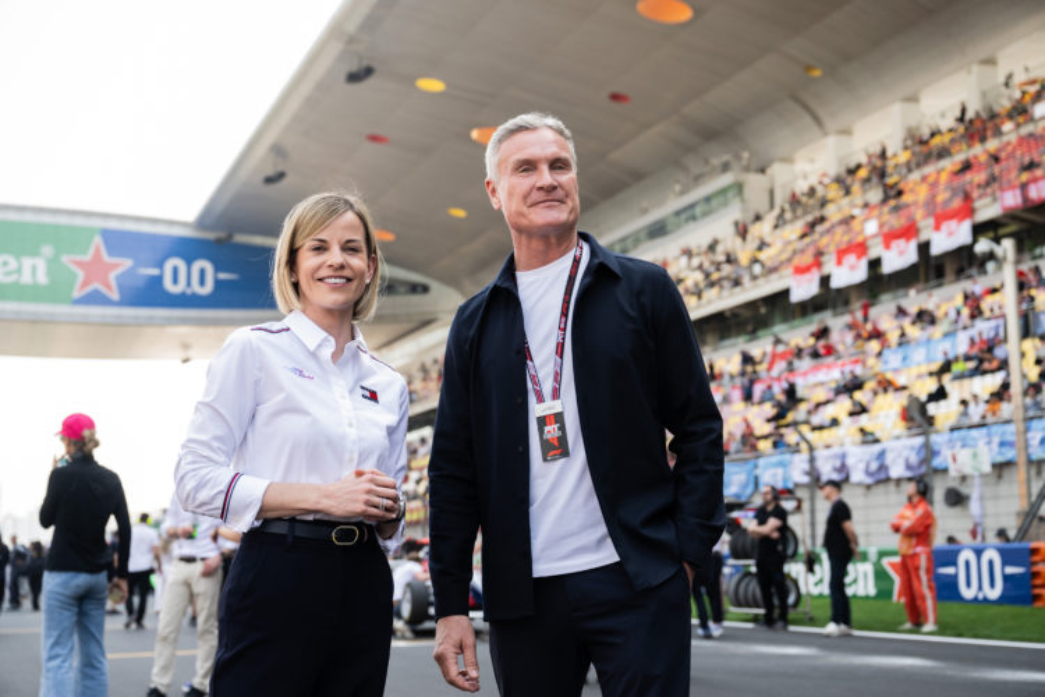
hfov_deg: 39.6
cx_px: 522
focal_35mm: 50
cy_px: 348
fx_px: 1451
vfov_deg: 27.0
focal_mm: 50
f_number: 4
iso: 400
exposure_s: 1/640
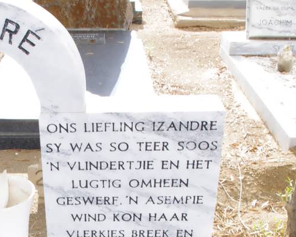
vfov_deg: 24.6
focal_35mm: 60
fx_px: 526
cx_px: 54
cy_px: 217
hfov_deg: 30.6
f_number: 11
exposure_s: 1/125
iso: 800
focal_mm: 18
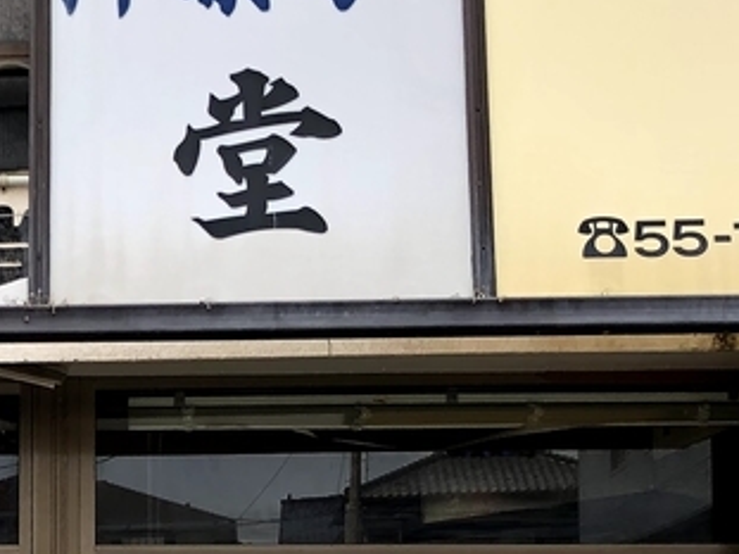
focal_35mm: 108
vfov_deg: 13.5
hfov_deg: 17.1
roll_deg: +0.0
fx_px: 2305
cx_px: -223
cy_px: 580
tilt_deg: +3.1
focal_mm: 4
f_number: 1.8
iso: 20
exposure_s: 1/787
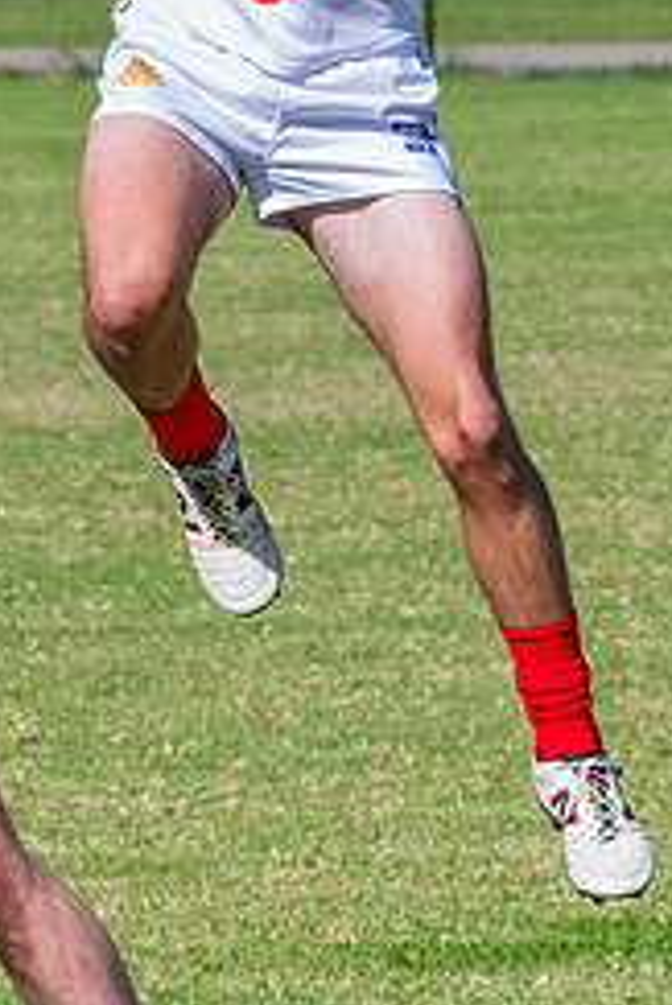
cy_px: -17
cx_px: 568
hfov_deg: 1.9
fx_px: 20717
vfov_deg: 2.8
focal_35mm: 741
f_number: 16
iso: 1600
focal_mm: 240
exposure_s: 1/1250
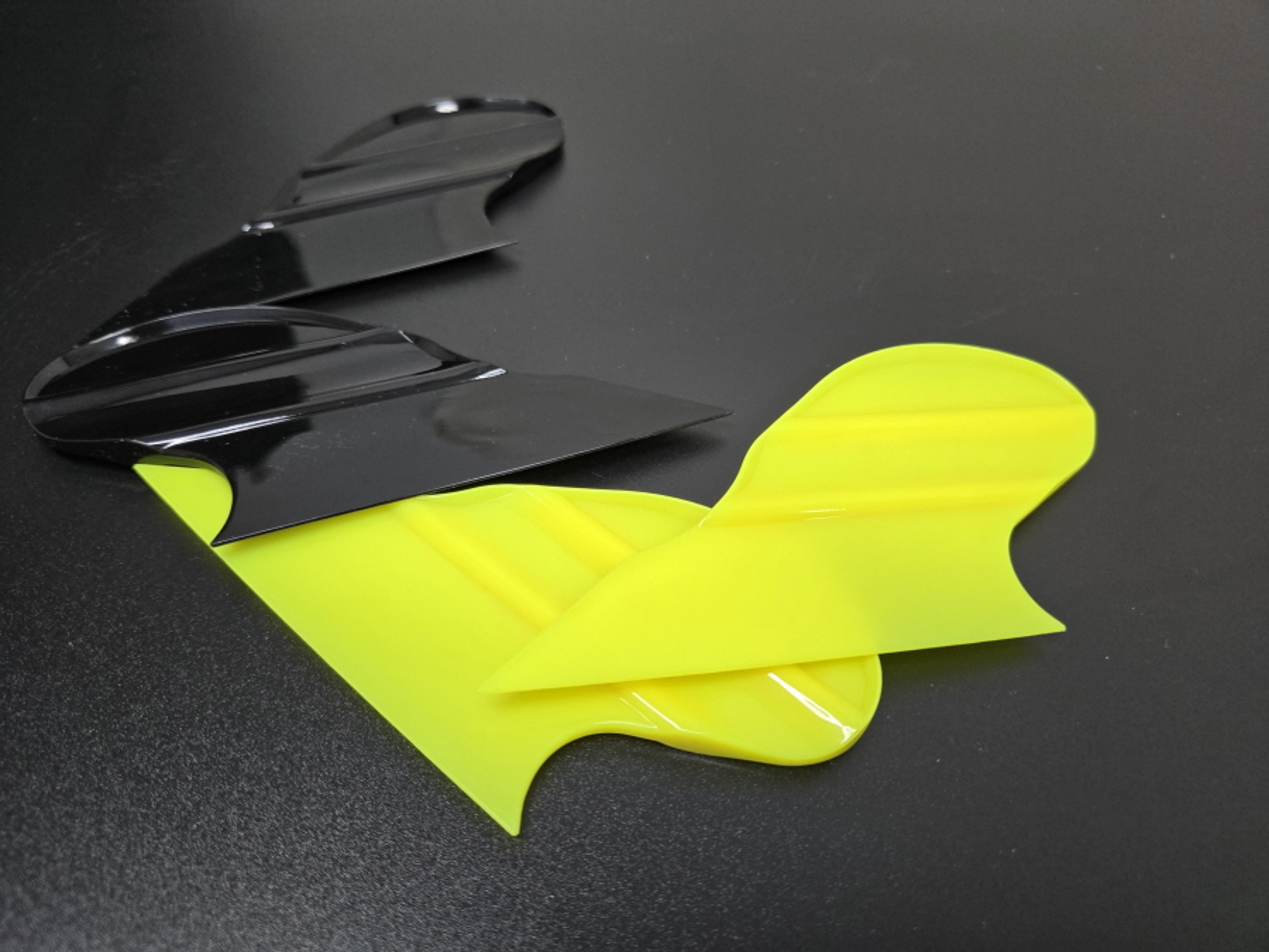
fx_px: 843
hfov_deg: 73.9
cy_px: 476
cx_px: 634
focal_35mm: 23
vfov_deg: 58.9
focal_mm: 5.4
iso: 200
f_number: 1.8
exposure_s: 1/120
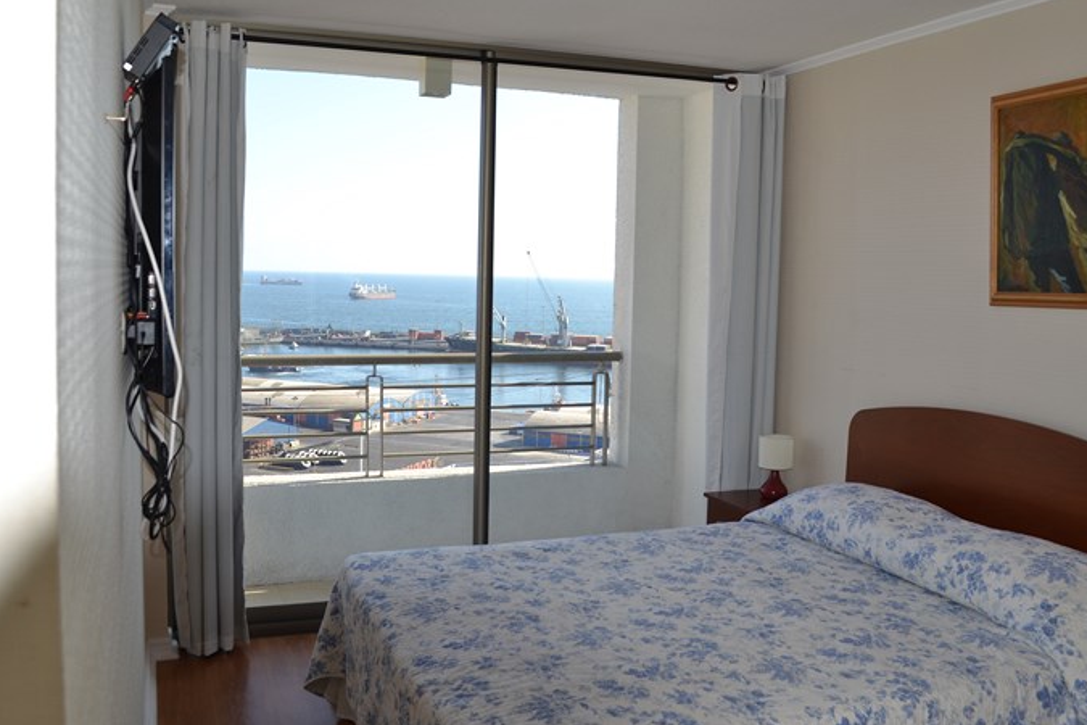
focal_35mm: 32
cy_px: 336
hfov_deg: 58.7
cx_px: 551
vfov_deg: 41.1
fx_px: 966
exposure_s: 1/200
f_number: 5
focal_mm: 18
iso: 100
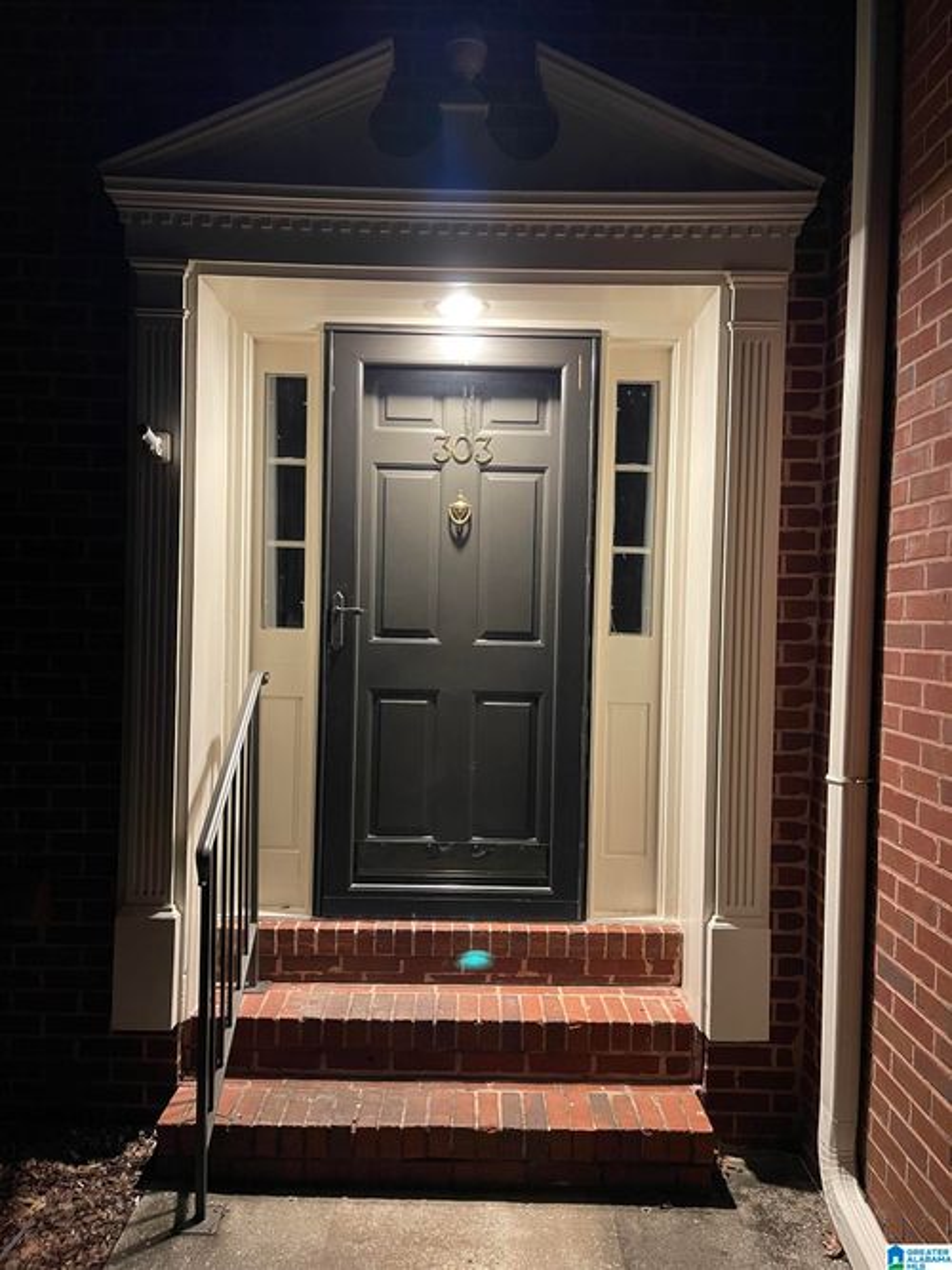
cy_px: 635
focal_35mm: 25
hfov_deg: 54.9
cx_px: 476
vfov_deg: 69.4
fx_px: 917
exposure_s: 1/40
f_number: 1.6
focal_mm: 5.1
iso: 500
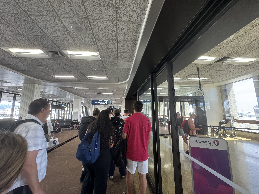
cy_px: 97
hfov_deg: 102.1
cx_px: 130
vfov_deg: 85.7
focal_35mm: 14
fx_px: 105
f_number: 2.2
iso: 160
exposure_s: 1/100
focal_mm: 2.22
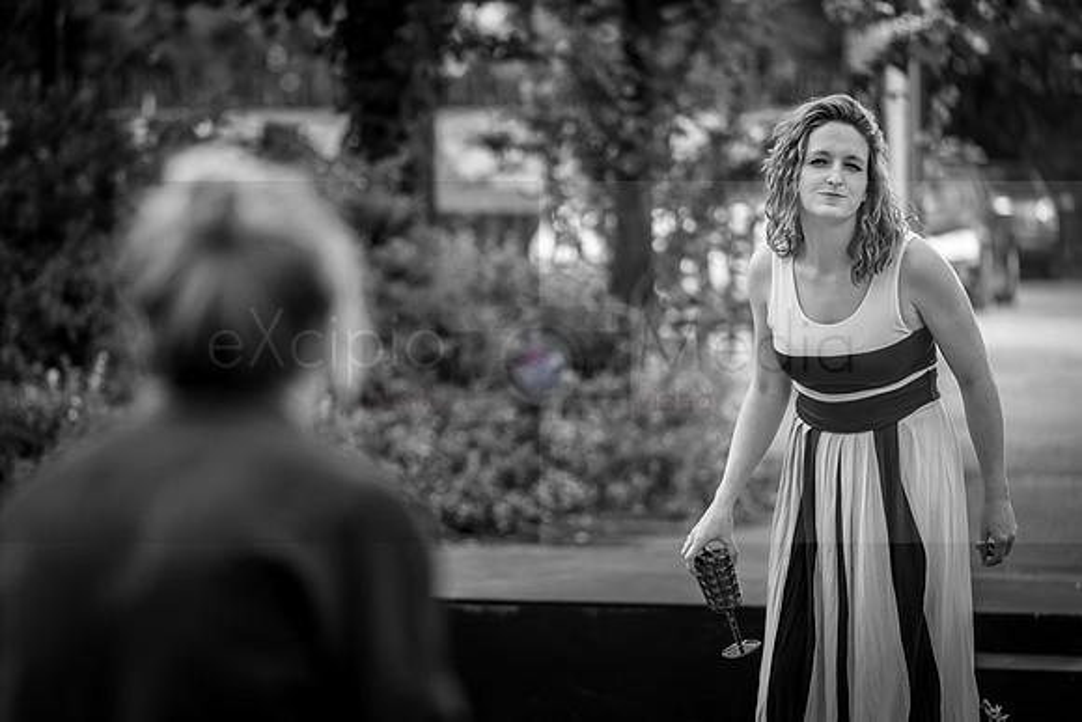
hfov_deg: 14.3
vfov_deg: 9.6
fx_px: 4312
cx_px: 471
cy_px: 361
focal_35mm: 143
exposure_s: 1/160
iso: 200
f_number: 2.8
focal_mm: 127
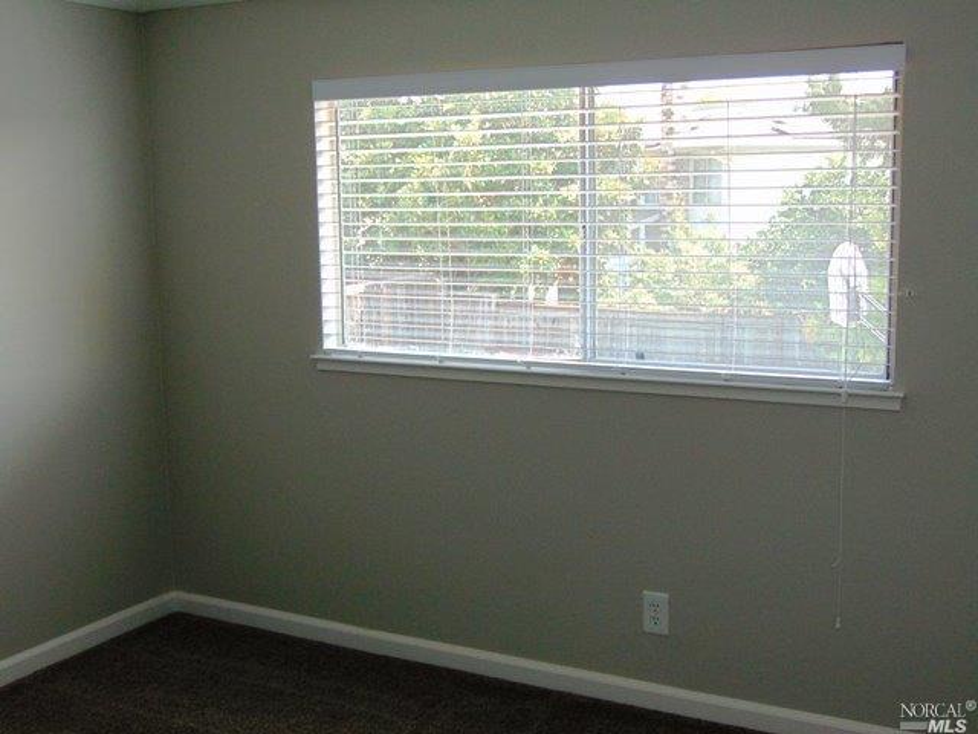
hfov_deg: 44.8
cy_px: 367
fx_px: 1187
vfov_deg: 34.3
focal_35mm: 42
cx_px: 489
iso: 80
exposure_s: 1/60
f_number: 3.3
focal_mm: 7.6
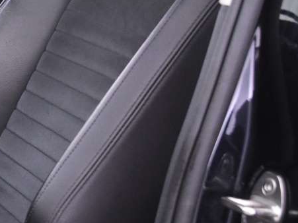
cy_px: 174
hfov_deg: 15.6
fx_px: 981
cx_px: -172
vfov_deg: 12.9
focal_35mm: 114
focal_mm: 22
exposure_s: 1/15
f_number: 5
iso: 2000
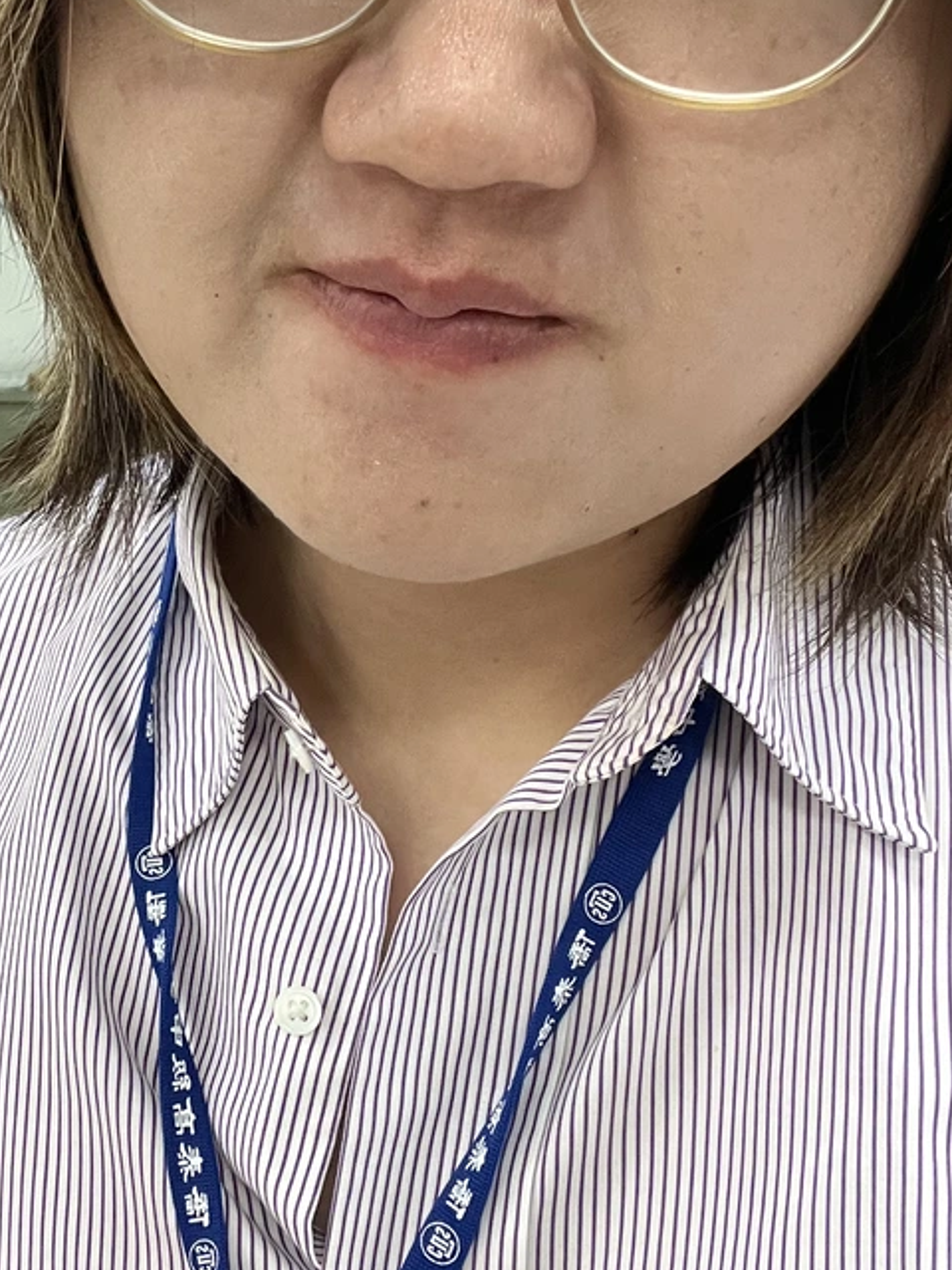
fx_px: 1833
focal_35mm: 50
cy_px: 541
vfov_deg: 38.1
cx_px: 230
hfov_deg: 28.6
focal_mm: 2.71
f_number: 2.2
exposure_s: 1/60
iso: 250
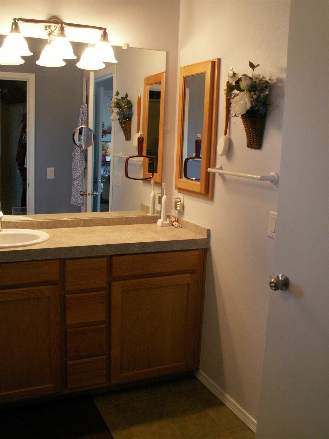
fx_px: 444
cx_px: 164
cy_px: 220
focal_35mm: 35
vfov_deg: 52.6
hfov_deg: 40.7
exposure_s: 1/25
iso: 160
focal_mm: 5.86
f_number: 2.8
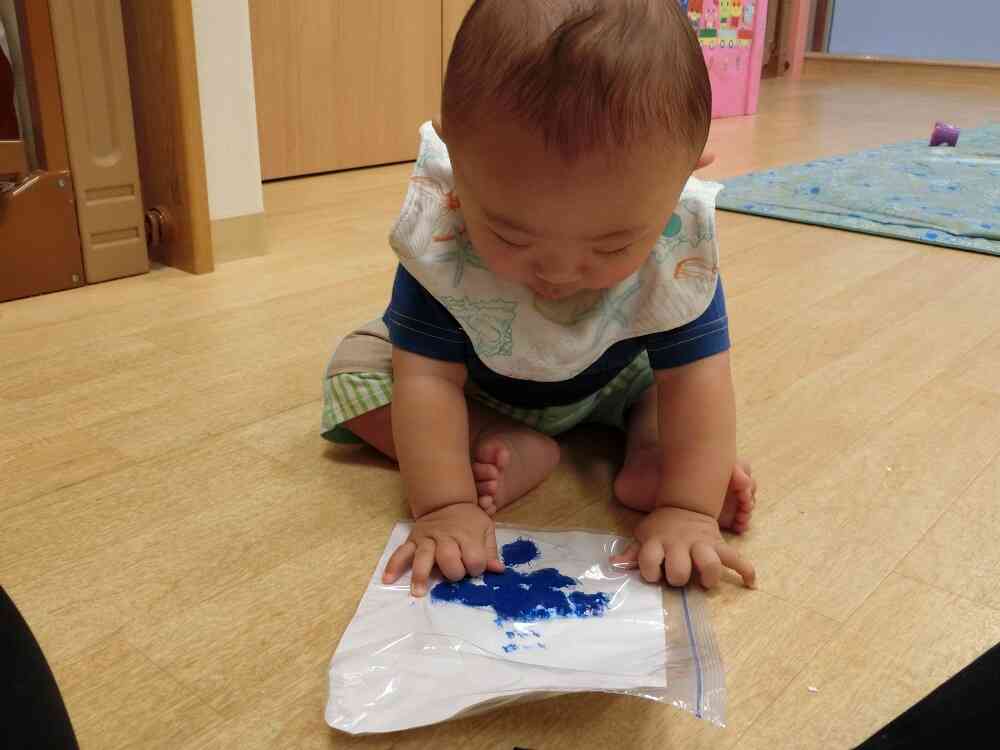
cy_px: 375
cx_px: 500
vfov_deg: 41.8
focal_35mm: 34
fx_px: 982
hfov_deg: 54.0
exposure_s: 1/125
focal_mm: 6
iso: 250
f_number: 3.9
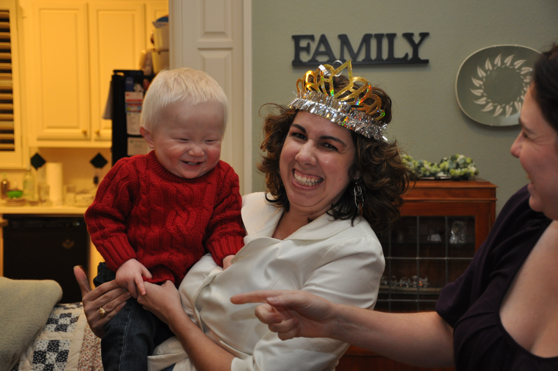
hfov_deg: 31.9
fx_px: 975
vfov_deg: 21.5
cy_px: 186
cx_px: 279
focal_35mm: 63
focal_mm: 42
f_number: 4.8
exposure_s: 1/60
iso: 800
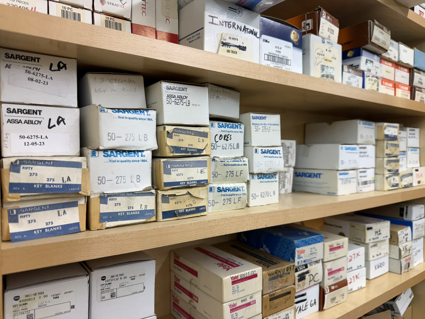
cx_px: 212
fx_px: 295
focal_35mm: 24
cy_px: 160
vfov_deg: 56.8
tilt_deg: -0.7
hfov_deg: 71.6
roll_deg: +1.5
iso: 125
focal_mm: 6.76
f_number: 1.78
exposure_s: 1/120
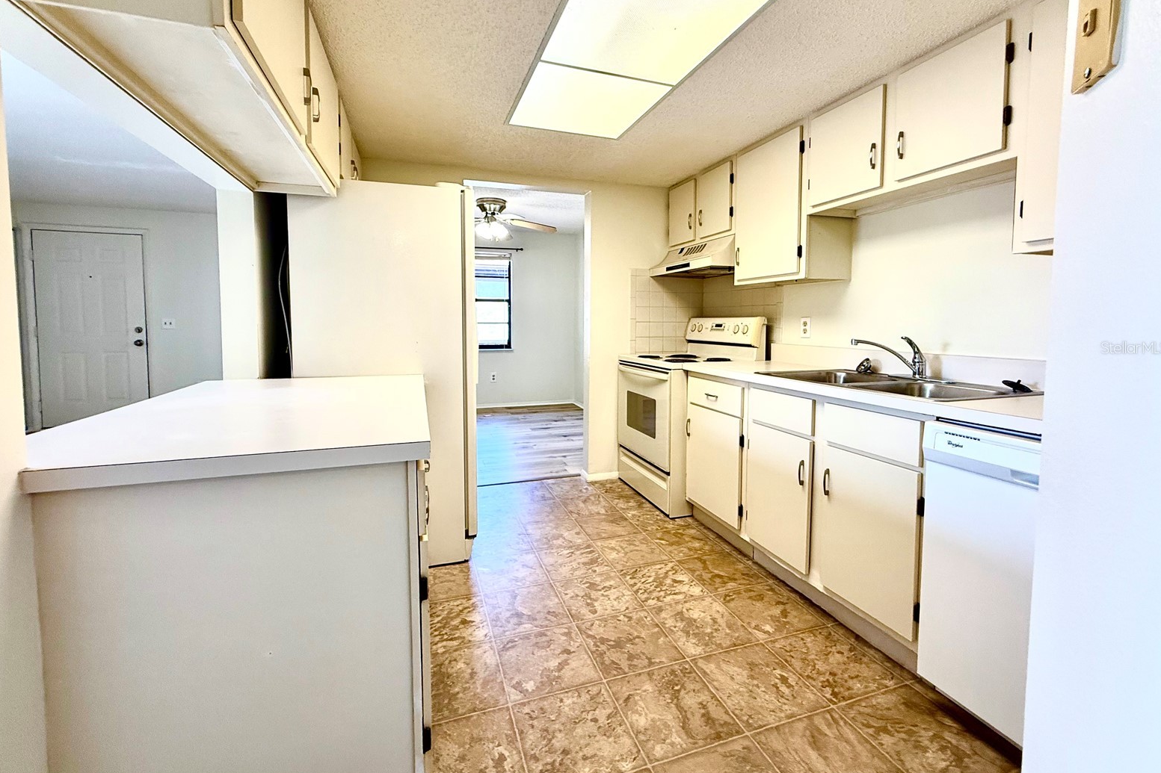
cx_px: 573
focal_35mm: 15
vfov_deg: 77.1
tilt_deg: -3.7
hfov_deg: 100.4
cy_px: 347
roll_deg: +0.1
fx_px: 484
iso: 100
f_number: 2.2
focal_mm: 2.22
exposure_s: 1/120
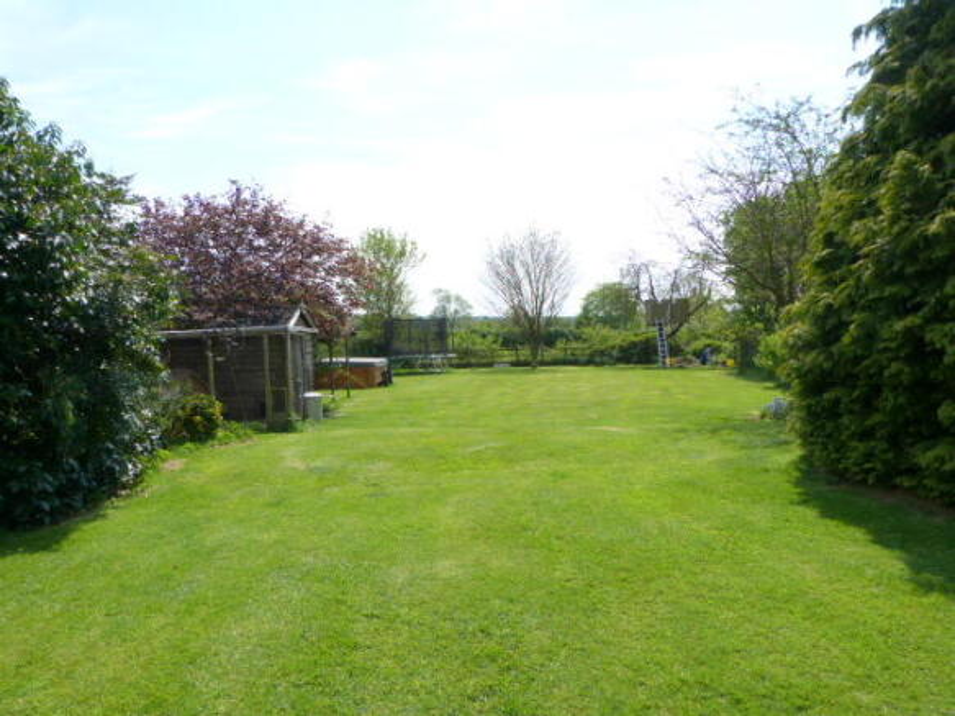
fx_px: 690
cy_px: 358
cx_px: 478
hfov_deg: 69.4
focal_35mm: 25
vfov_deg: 54.9
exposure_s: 1/1300
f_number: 2.8
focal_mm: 4.5
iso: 100
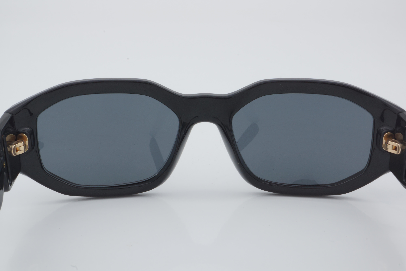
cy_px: 136
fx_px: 677
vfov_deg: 22.6
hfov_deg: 33.4
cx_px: 203
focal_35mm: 60
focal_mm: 40
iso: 100
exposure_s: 1/3
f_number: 32
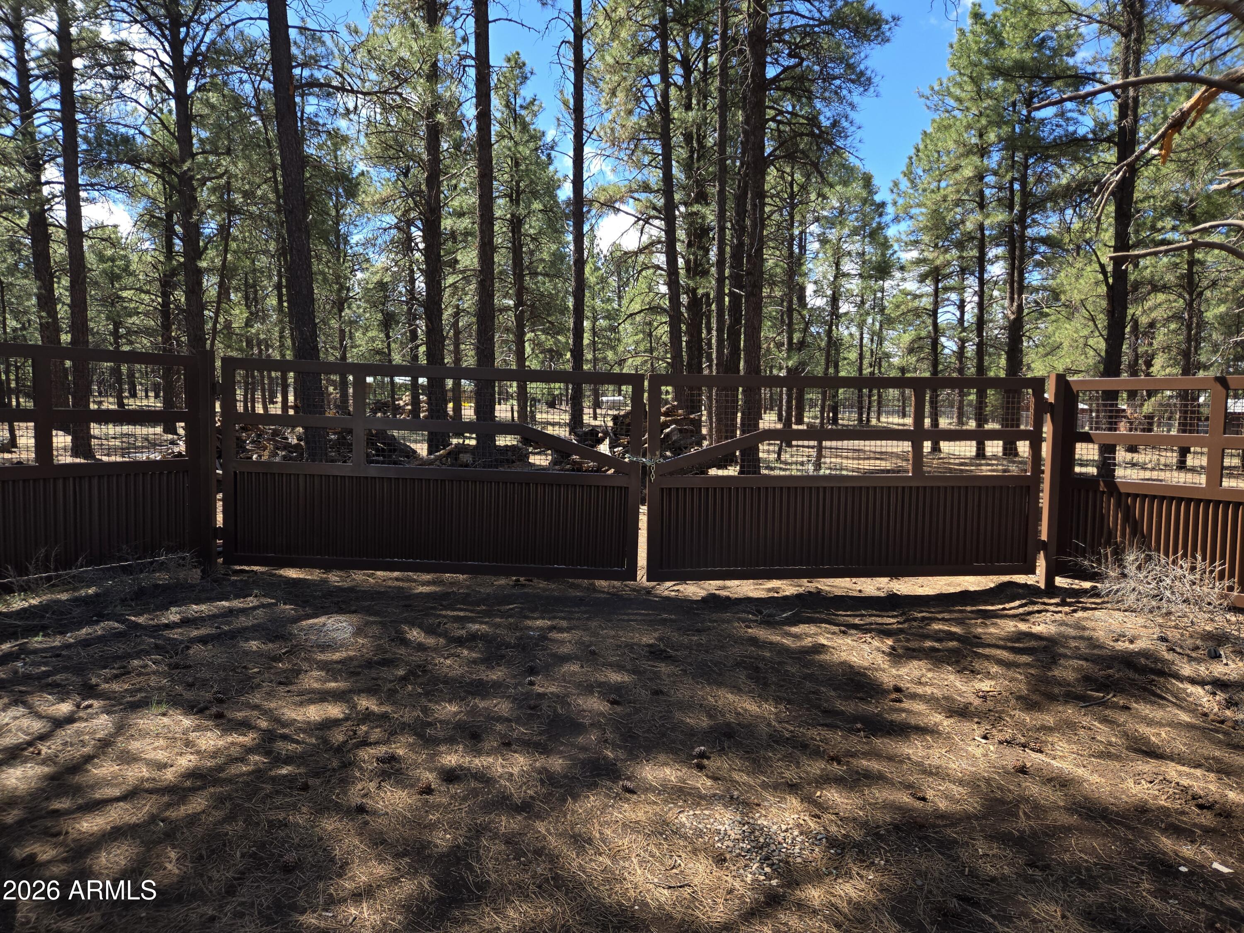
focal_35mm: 23
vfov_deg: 58.9
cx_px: 622
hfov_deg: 73.9
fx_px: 827
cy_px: 466
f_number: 1.8
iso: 25
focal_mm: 5.4
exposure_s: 1/419
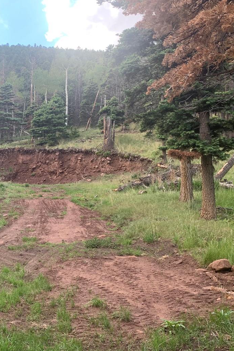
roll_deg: -0.6
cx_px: 15
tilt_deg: +4.4
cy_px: 186
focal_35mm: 42
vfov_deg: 46.4
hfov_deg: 30.2
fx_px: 409
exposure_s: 1/186
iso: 25
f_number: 1.8
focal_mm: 4.25
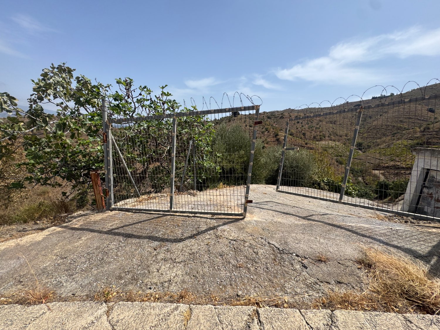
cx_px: 220
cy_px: 165
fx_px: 178
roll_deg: -4.6
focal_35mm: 14
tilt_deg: -10.5
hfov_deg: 102.1
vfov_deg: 85.7
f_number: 2.2
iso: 40
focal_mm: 2.22
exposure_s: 1/2083
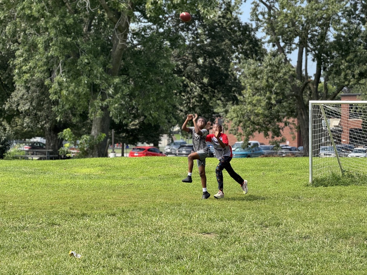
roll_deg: -1.9
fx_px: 1272
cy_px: 138
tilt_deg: -0.4
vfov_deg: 12.3
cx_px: 184
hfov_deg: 16.4
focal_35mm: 120
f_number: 2.8
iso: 50
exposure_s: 1/674
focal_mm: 15.66
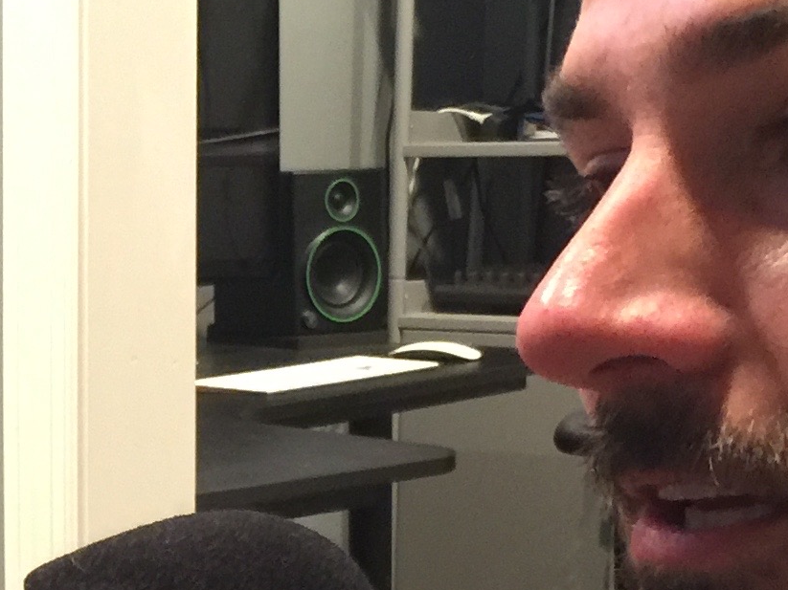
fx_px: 2617
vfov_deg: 12.8
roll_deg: -0.2
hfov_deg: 16.4
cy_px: 489
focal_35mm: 115
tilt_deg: -7.6
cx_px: -159
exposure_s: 1/10
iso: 125
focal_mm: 4.15
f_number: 2.2
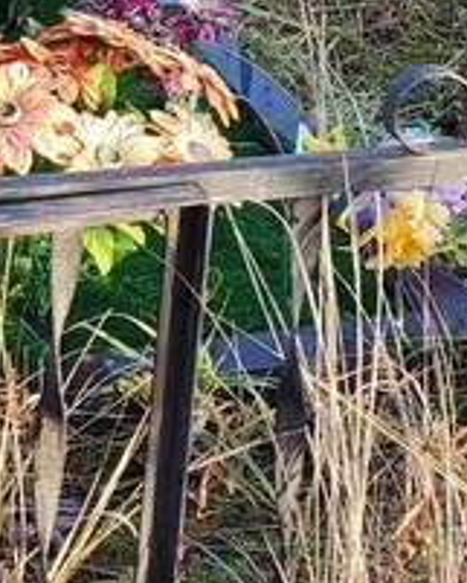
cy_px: -29
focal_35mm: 129
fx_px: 2227
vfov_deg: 14.6
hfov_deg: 11.8
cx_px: -52
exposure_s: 1/150
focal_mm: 4.77
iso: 112
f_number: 1.75
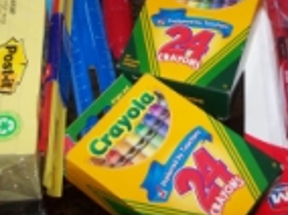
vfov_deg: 15.9
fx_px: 739
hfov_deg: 22.0
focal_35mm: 89
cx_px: 191
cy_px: -47
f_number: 2.7
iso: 80
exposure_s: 1/64
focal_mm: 6
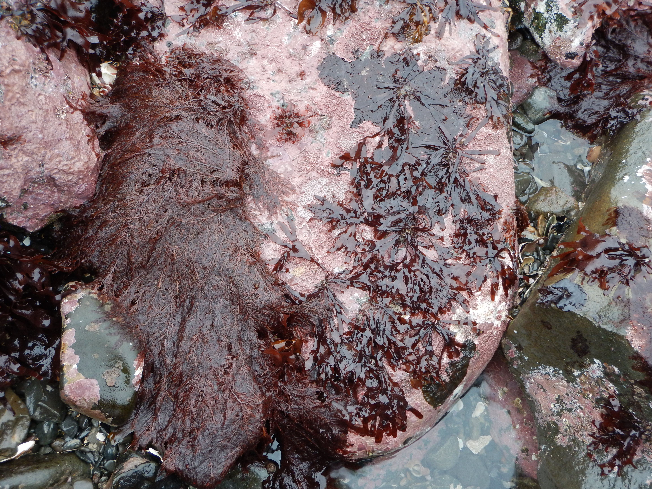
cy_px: 244
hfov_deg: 54.0
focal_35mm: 34
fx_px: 640
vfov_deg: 41.8
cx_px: 326
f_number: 4.2
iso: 125
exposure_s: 1/40
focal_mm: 6.1
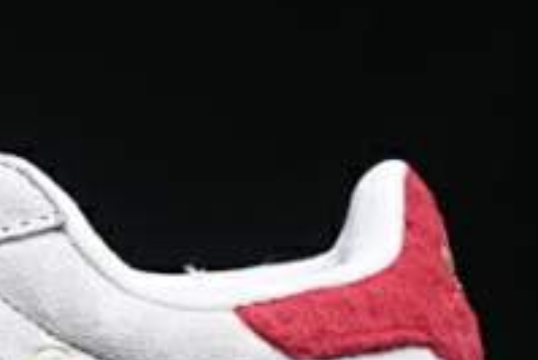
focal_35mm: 275
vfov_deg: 5.0
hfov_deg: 7.4
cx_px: -143
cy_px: 233
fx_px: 4113
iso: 160
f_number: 6.3
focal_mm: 50
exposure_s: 1/60
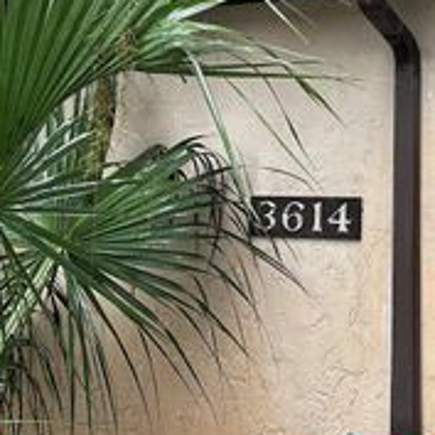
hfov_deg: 28.0
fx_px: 853
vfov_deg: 27.3
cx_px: 349
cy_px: 21
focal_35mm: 60
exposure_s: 1/121
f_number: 1.78
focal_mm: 6.86
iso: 100
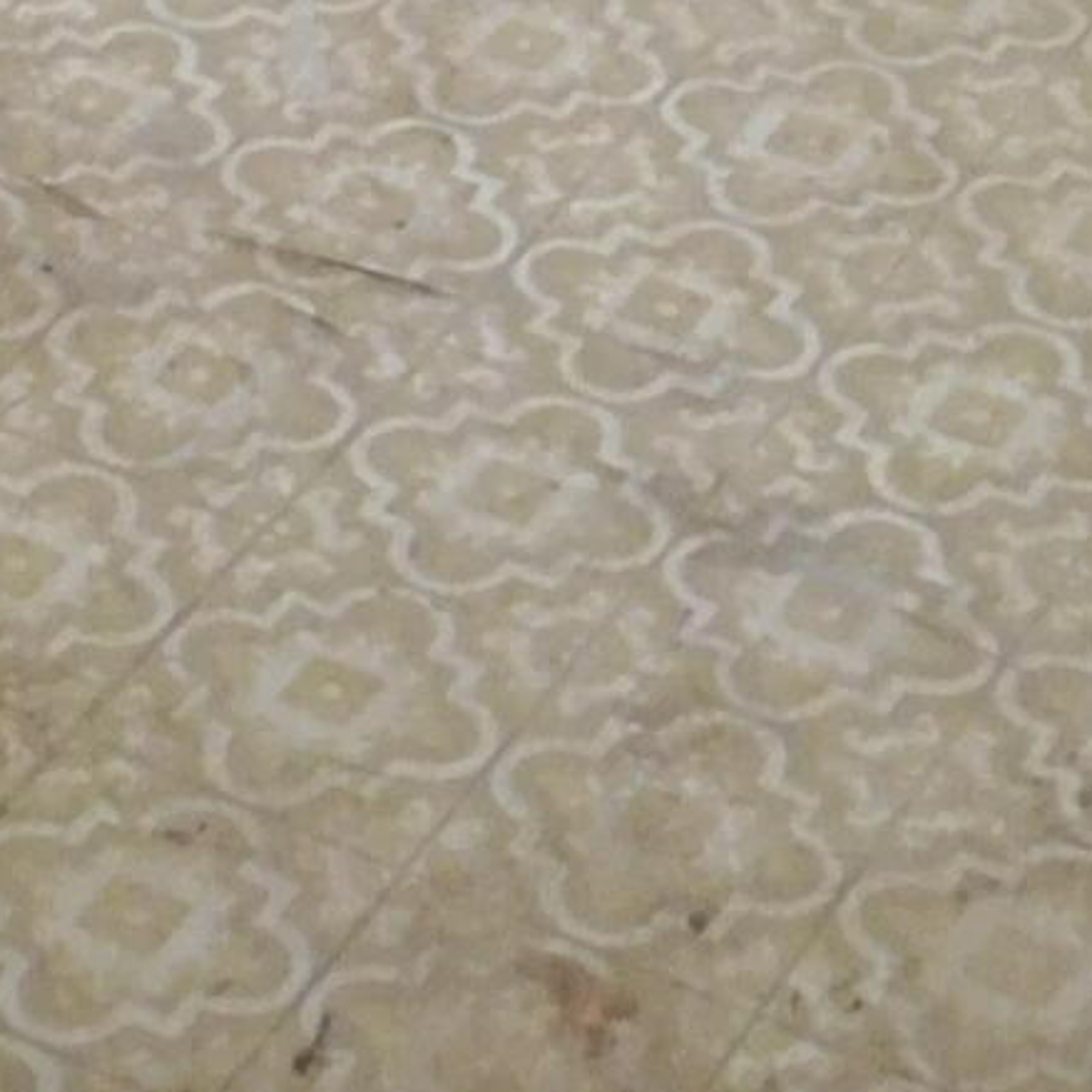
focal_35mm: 151
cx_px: 341
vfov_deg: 10.6
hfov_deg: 11.6
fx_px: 5389
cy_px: -1067
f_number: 3.3
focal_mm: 4.5
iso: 400
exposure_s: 1/30
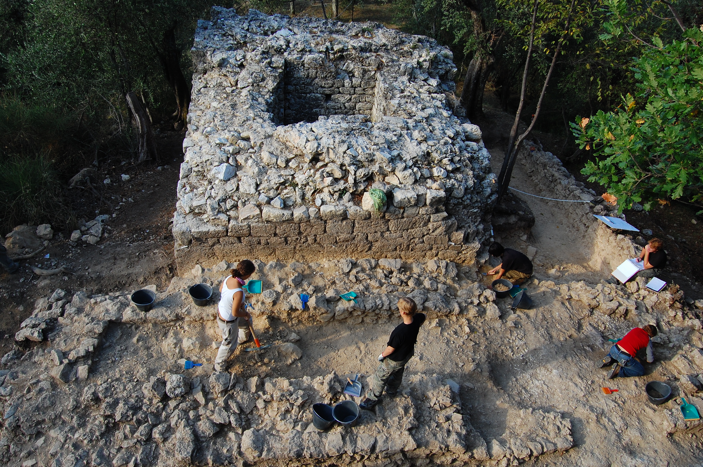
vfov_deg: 47.8
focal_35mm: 27
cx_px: 352
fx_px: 527
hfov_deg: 67.4
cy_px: 234
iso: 200
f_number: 9
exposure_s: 1/100
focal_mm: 18
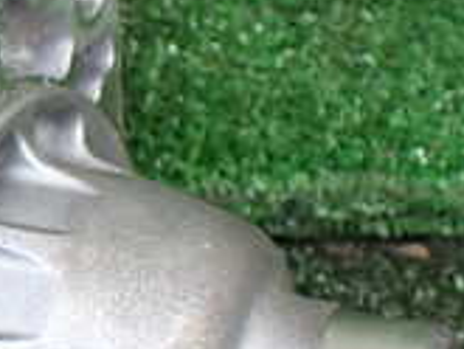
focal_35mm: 109
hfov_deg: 16.6
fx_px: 1462
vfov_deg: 13.6
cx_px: -211
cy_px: 138
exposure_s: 1/125
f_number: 2.3
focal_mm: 5.4
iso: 320
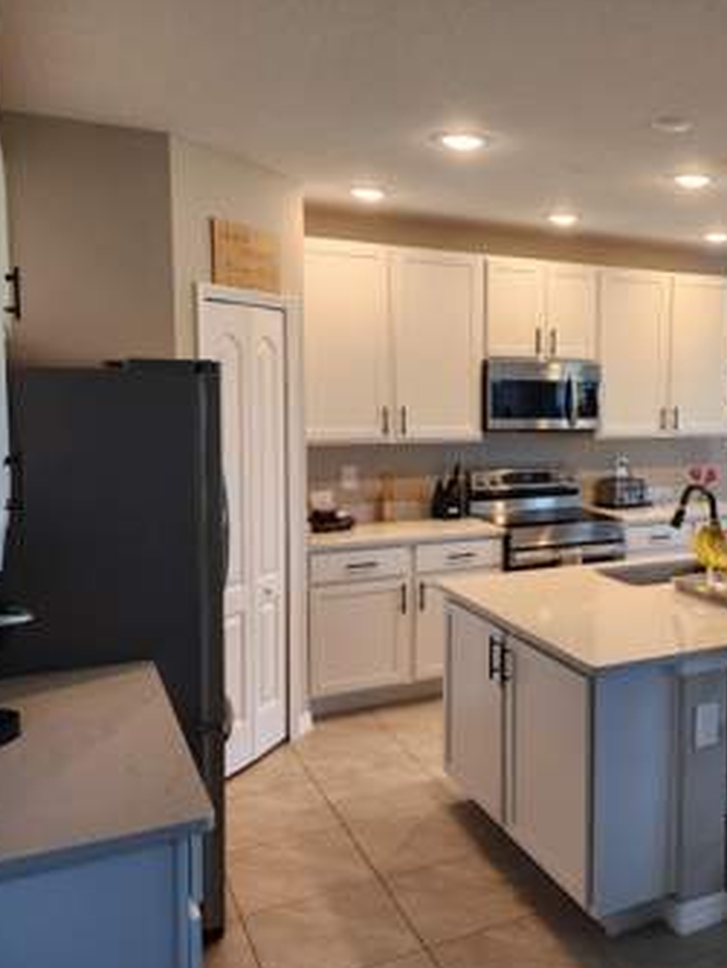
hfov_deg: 40.3
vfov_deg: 55.3
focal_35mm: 33
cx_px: 629
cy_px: 462
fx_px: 923
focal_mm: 6.4
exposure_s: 1/120
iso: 125
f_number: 1.8
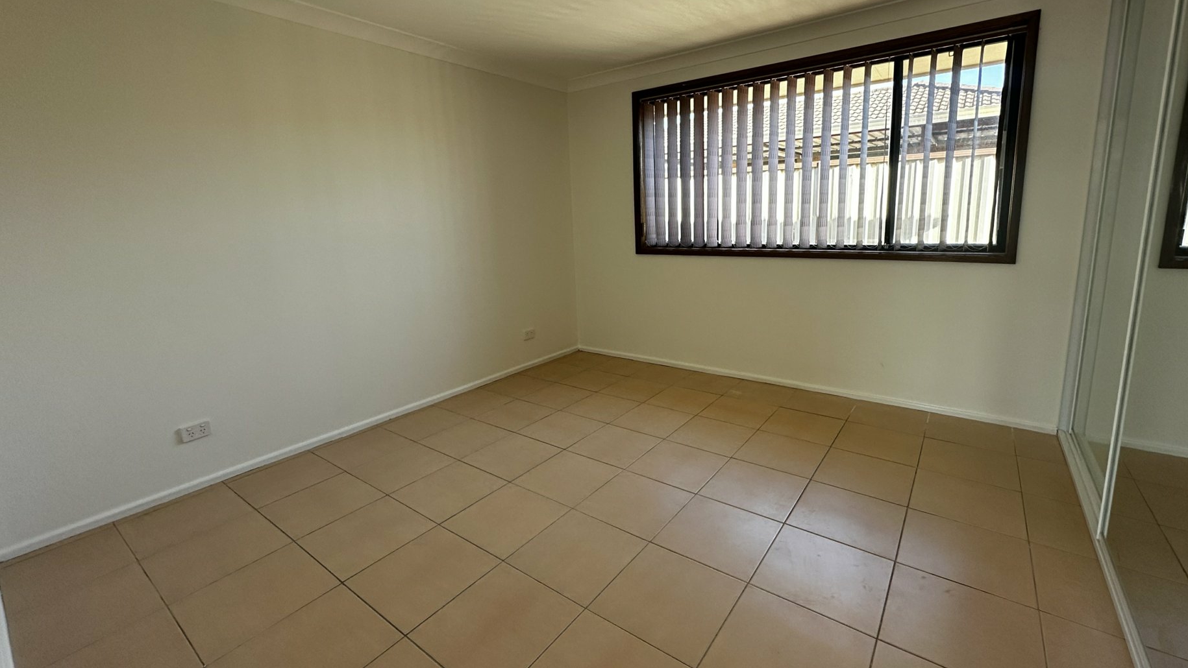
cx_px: 612
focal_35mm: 16
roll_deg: +1.9
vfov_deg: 66.9
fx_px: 504
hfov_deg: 99.3
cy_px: 295
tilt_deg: -8.5
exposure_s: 1/99
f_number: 2.2
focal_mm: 2.22
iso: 100
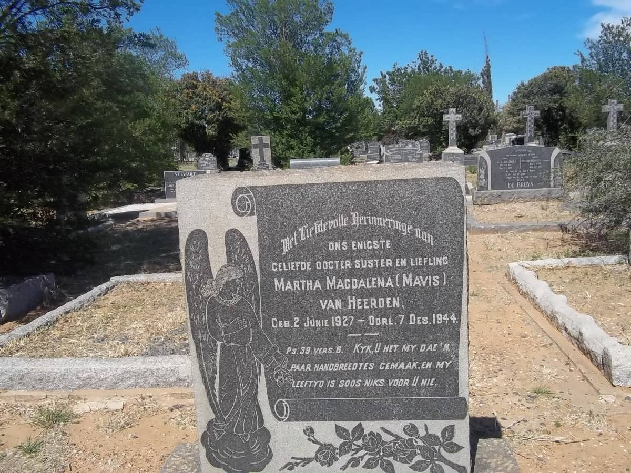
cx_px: 316
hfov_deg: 56.8
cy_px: 236
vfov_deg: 44.2
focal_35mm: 32
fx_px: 583
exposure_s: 1/500
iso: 80
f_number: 5.5
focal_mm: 5.7
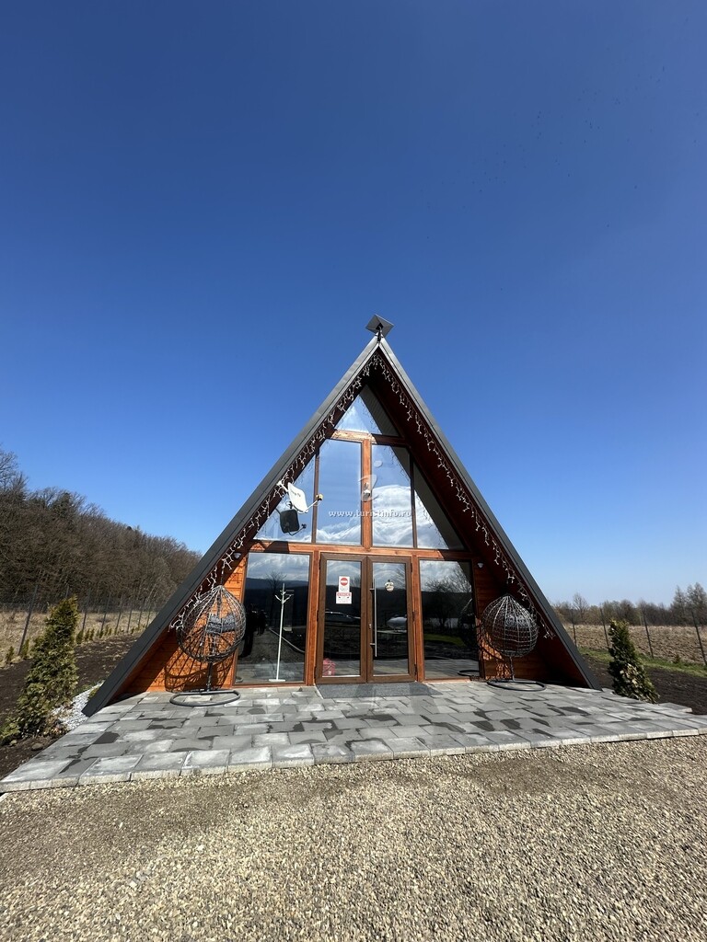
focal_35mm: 14
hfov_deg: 85.7
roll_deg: -1.2
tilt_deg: +20.5
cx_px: 354
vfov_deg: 102.1
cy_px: 471
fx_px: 381
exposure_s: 1/1595
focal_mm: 2.22
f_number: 2.2
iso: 40
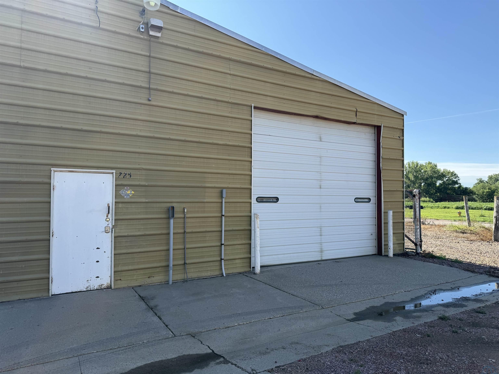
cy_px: 187
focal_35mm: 24
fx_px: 346
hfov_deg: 71.6
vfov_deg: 56.8
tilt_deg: +2.3
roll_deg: -1.3
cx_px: 250
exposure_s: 1/2370
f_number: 1.78
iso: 80
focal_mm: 6.76
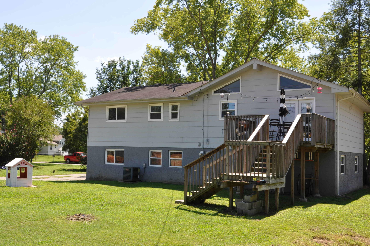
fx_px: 385
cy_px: 123
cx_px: 185
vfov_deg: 35.4
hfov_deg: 51.3
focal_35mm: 38
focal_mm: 25
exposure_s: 1/125
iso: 200
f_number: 11
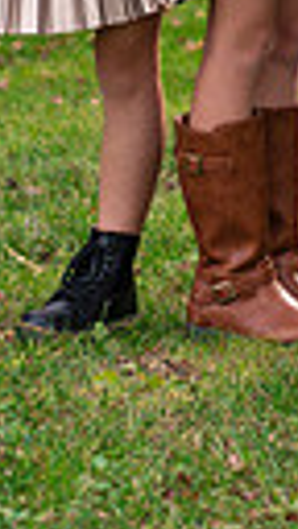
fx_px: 5647
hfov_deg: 3.0
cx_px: 513
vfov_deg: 5.3
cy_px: -242
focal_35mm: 402
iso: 400
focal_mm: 85
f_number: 2.8
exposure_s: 1/3200
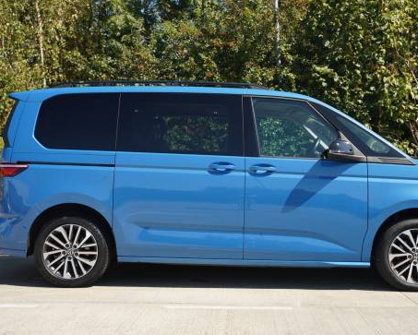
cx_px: 242
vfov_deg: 30.9
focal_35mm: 49
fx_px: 607
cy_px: 156
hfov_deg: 37.9
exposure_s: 1/200
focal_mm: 37
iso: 100
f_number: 4.5
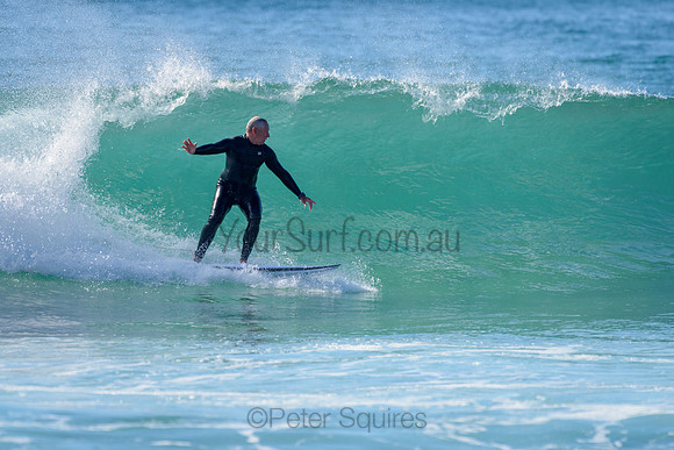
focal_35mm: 613
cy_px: 208
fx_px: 11476
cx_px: 261
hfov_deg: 3.4
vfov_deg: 2.2
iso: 200
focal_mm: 500
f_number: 5.6
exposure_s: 1/2000
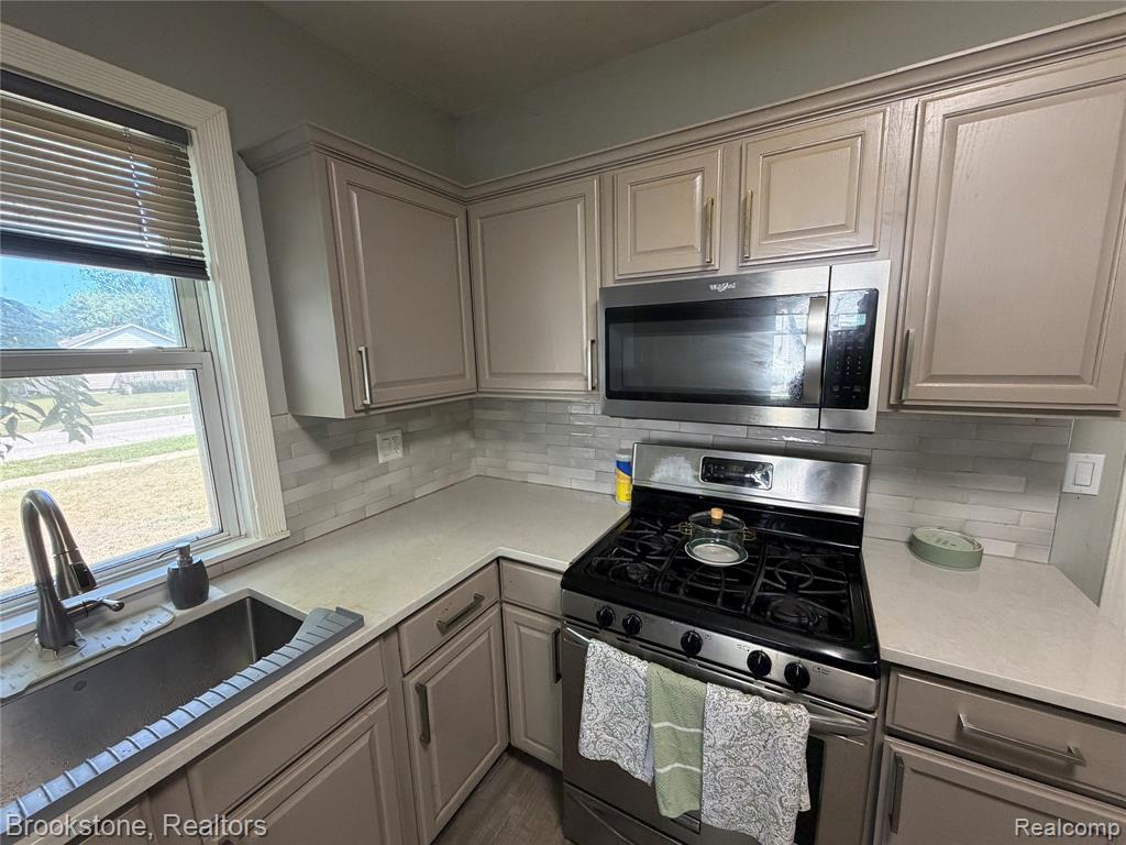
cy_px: 422
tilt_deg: -9.8
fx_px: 455
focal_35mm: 14
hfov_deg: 102.1
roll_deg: +2.3
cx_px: 563
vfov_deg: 85.7
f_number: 2.2
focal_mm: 2.22
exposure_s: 1/60
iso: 250
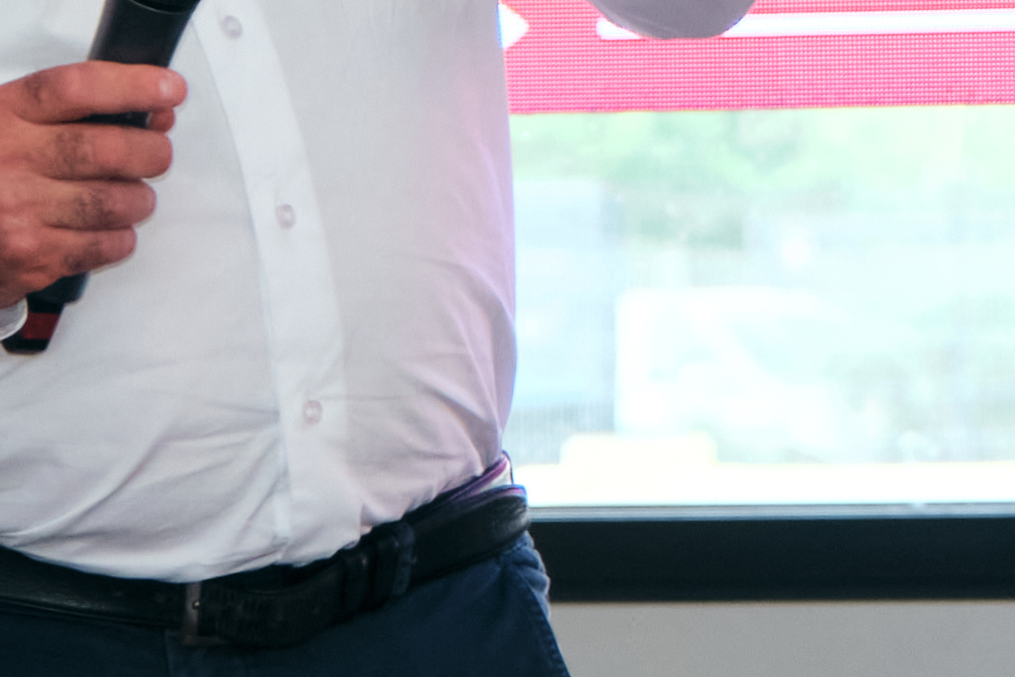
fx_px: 13647
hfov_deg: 4.2
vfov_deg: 2.8
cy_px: -398
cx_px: 1507
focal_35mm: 484
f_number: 4
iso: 1250
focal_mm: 63
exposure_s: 1/200
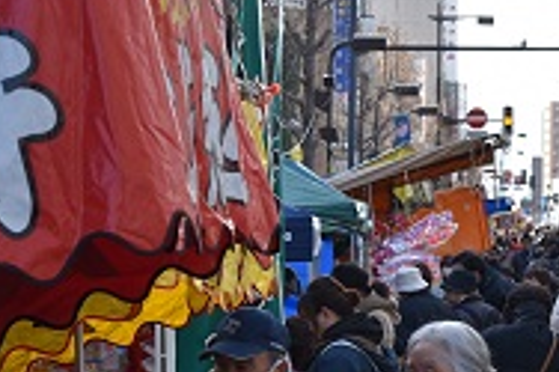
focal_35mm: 223
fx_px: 3460
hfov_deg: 9.2
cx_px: 580
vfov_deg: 6.1
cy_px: 310
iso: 320
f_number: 8
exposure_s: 1/250
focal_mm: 62
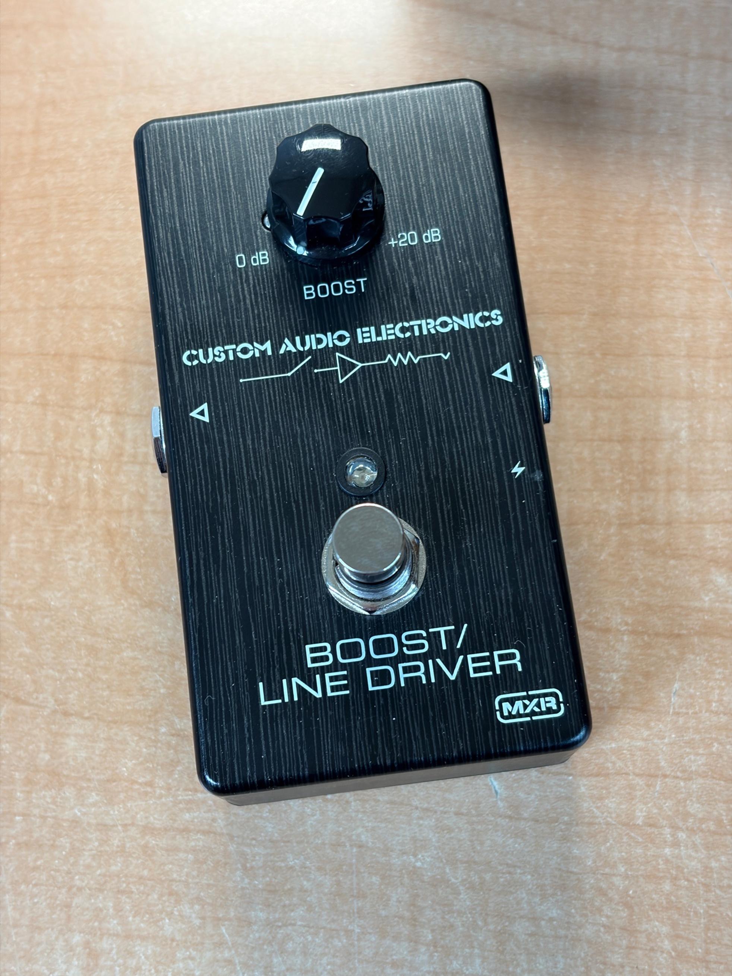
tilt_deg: -75.5
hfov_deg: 28.0
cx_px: 366
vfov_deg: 36.8
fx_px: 1466
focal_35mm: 52
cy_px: 488
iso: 100
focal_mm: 5.96
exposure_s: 1/40
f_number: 1.6
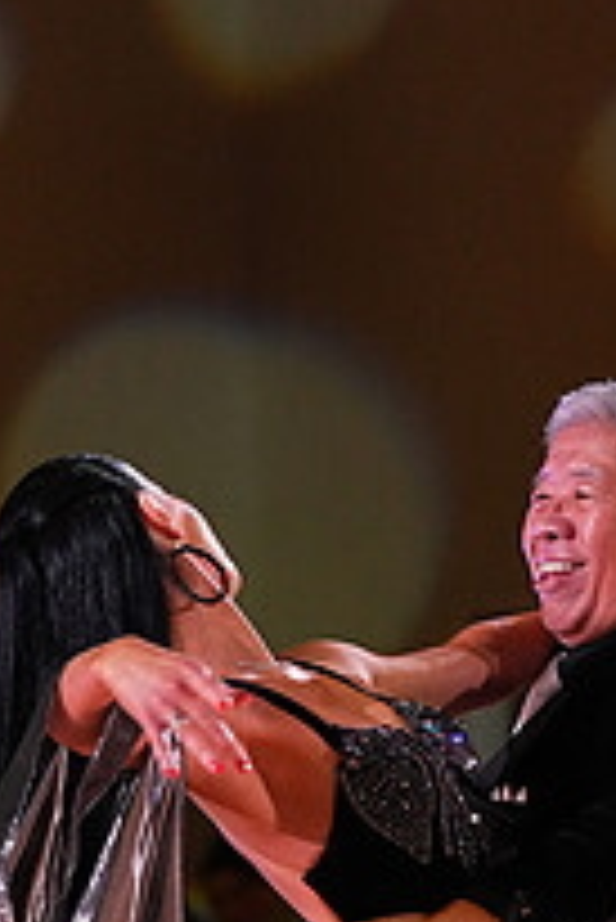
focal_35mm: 418
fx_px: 10710
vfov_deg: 4.9
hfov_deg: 3.3
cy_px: 1142
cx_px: 672
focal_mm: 148
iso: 3200
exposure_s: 1/250
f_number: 4
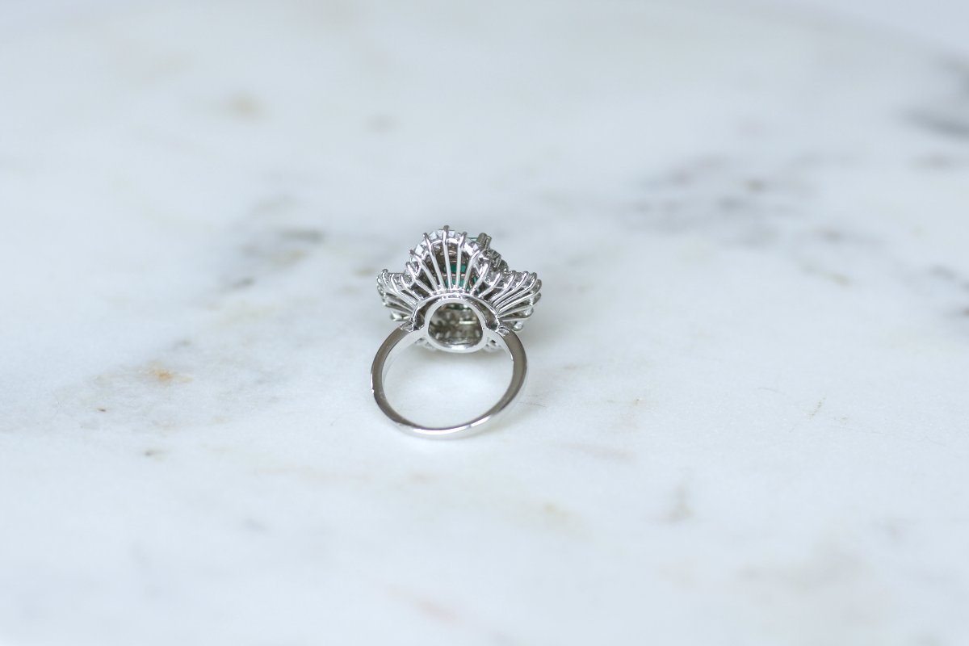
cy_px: 323
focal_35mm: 105
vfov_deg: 13.0
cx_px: 484
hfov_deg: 19.5
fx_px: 2826
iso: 200
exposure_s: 1/160
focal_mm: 70
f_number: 4
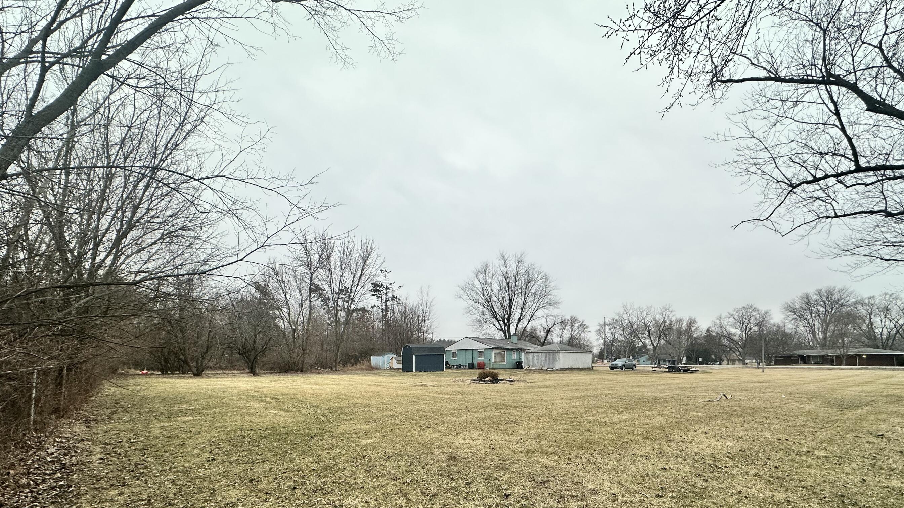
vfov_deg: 62.3
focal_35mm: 17
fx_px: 407
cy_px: 339
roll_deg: -0.8
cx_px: 466
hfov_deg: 95.9
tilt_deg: +3.5
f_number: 2.2
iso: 80
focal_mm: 2.22
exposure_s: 1/99
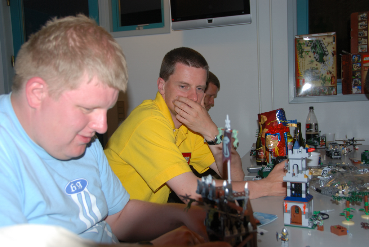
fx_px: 416
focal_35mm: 40
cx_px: 184
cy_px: 124
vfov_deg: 33.1
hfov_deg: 47.9
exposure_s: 1/15
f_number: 4
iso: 100
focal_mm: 27
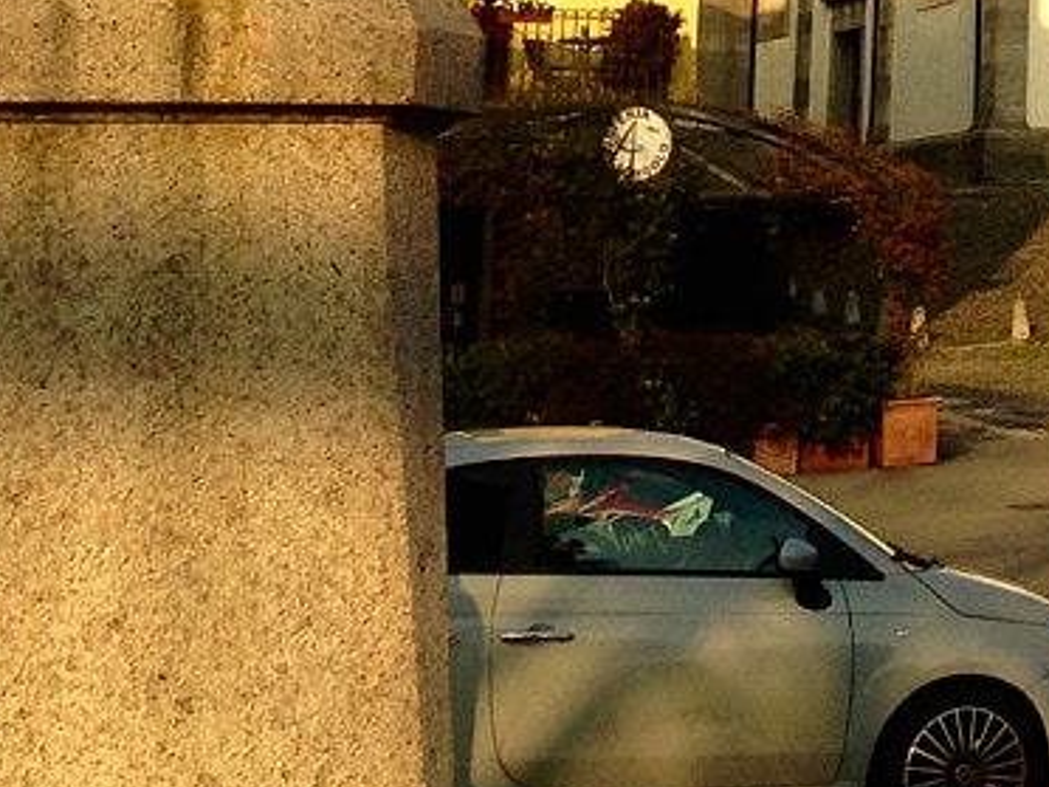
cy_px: -550
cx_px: 1542
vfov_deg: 10.0
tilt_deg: +12.1
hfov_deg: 13.2
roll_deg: -0.9
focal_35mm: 142
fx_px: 4303
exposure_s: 1/1261
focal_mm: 4.12
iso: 50
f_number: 2.4
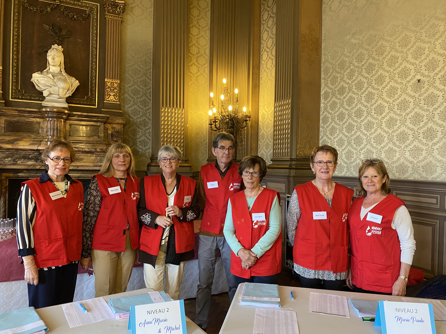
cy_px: 167
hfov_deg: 67.3
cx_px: 223
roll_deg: -1.1
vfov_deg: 53.1
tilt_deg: -0.1
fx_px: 335
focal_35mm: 26
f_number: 1.8
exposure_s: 1/50
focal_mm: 4.25
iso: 320
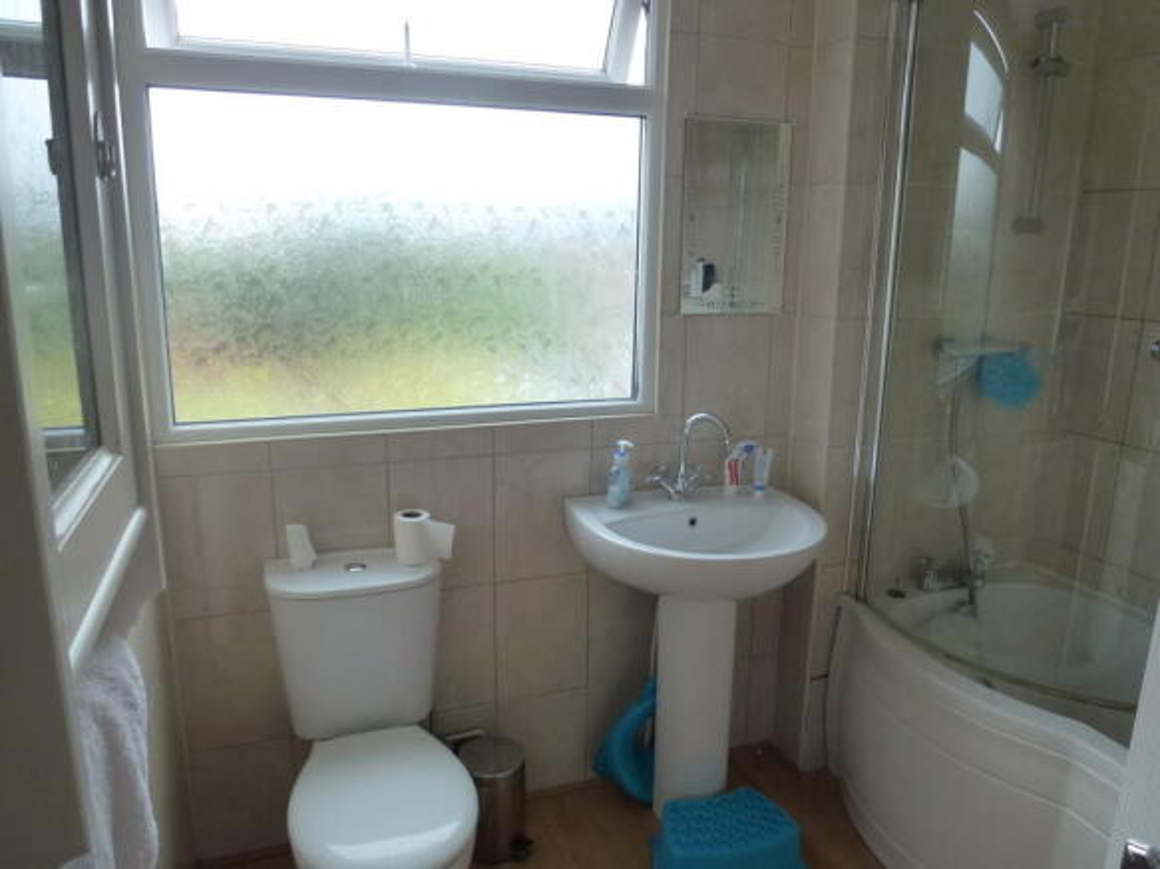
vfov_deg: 56.8
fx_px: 804
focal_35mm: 24
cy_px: 434
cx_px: 580
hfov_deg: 71.6
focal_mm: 4.3
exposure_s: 1/60
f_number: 3.3
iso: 160
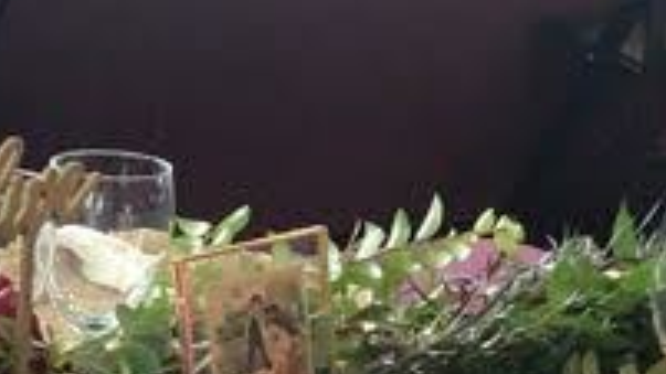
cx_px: -355
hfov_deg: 15.5
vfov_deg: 9.4
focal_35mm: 127
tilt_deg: -21.4
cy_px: 452
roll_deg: -1.3
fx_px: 2242
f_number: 1.8
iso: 64
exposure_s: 1/15
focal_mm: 4
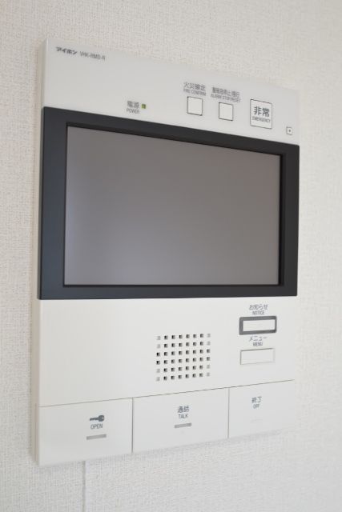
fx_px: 513
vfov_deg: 53.1
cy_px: 256
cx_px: 171
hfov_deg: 36.9
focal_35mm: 36
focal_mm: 24
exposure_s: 1/30
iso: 125
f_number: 4.5
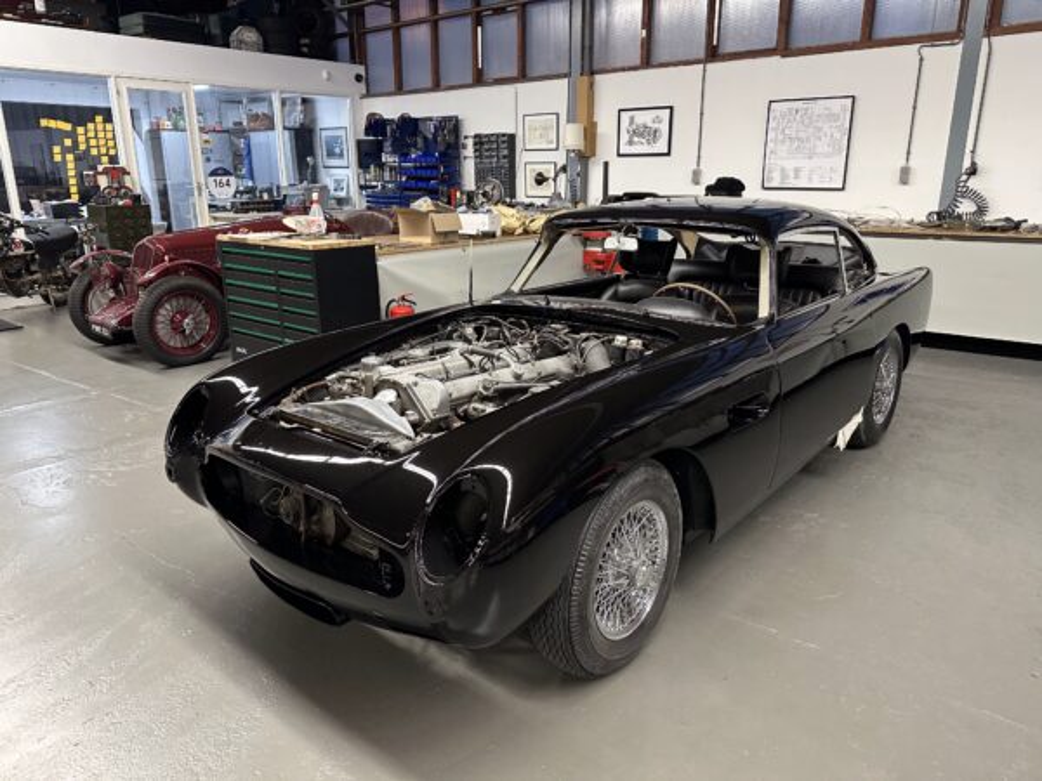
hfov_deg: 71.6
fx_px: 722
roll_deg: +0.0
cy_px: 390
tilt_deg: -15.2
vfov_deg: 56.8
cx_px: 521
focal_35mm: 24
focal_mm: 6.86
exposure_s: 1/50
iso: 320
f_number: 1.78
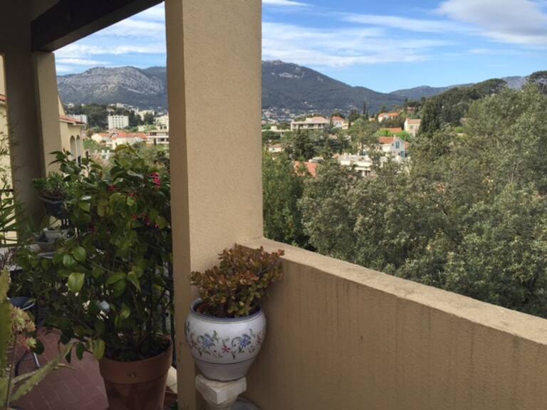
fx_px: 458
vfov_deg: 48.2
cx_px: 274
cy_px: 205
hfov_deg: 61.7
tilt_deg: -8.3
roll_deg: +0.3
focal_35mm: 29
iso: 32
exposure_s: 1/760
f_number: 2.2
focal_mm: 4.15
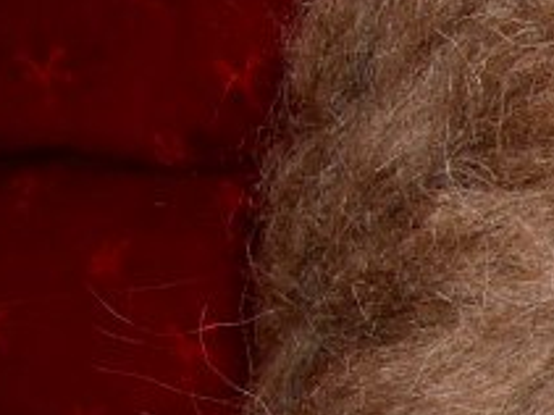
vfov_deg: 8.7
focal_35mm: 170
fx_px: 2719
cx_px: 1268
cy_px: 397
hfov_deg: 10.3
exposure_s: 1/60
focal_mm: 5.7
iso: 200
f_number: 2.8
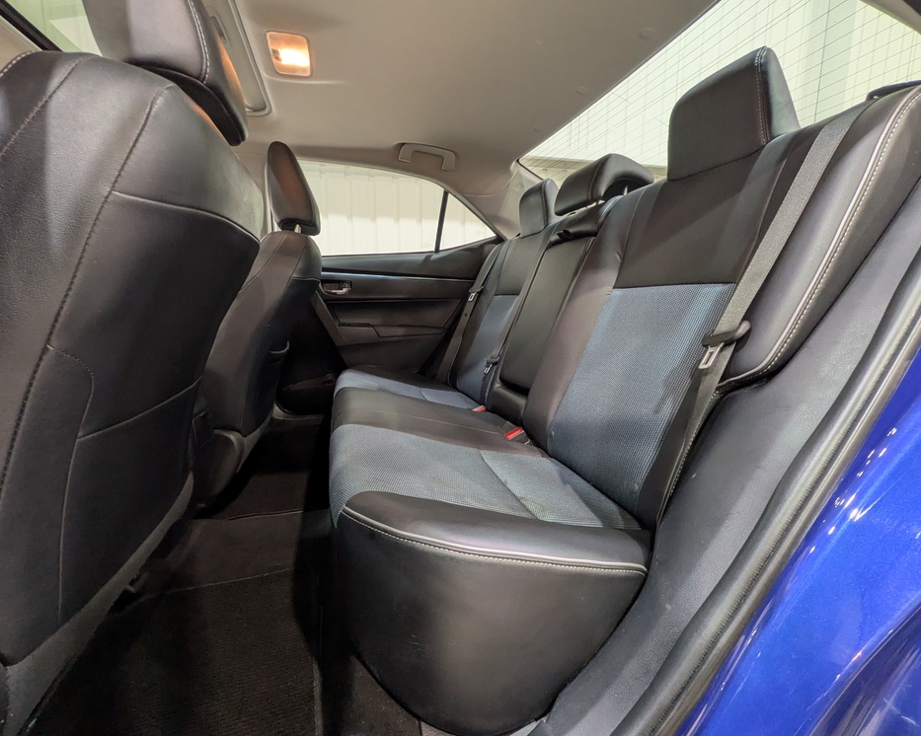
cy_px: 368
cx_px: 432
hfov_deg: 96.7
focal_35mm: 15
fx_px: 409
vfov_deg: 84.0
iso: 73
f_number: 2.2
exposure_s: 1/24
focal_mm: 1.83
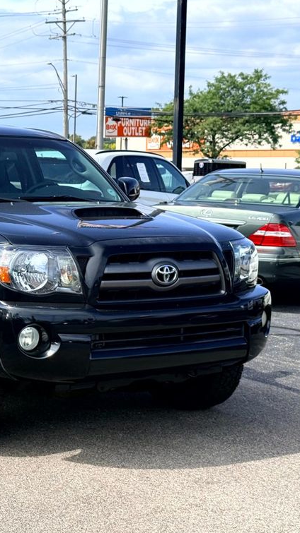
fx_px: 1005
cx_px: -18
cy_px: 265
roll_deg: -0.1
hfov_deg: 16.5
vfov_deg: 29.8
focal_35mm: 71
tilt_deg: -6.0
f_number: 1.78
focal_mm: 6.76
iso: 64
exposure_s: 1/2865
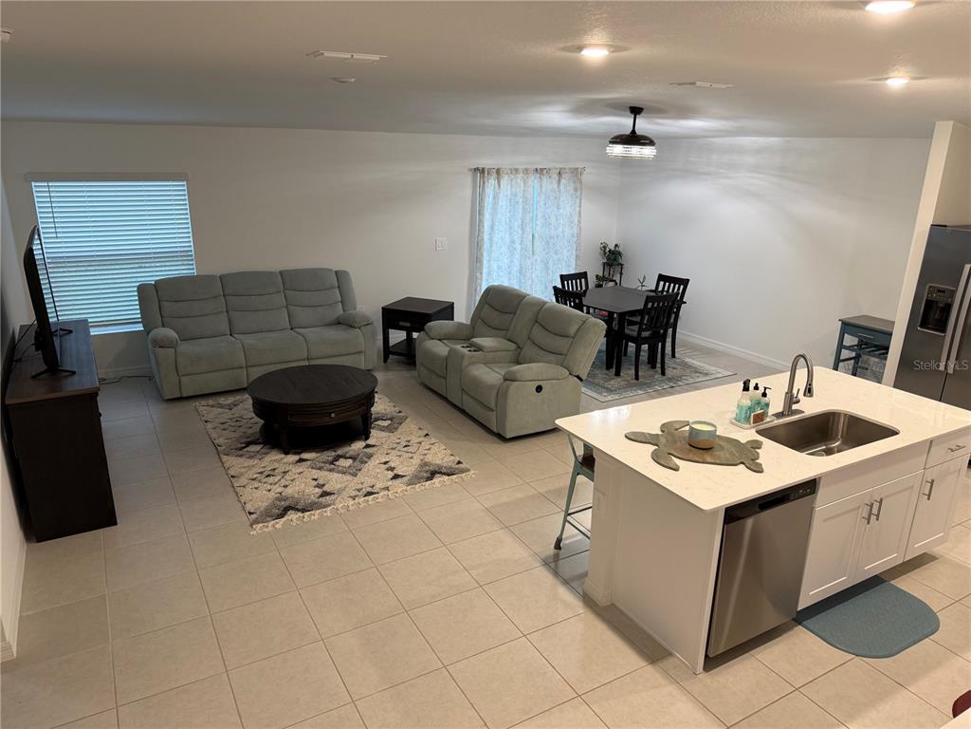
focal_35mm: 24
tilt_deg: -16.6
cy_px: 364
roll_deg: -1.1
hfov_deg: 71.6
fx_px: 673
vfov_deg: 56.8
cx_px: 486
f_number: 1.78
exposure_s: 1/60
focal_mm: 6.76
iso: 160
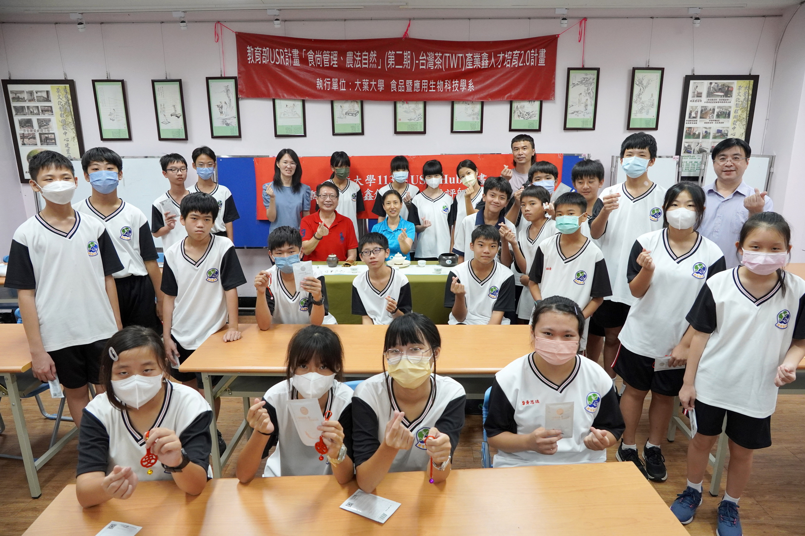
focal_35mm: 24
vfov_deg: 53.1
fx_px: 537
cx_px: 402
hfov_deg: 73.7
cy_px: 268
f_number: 4
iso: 1250
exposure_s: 1/160
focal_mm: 16
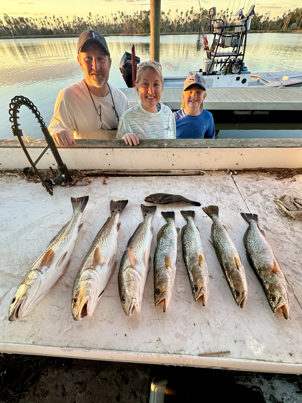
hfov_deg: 85.7
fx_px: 163
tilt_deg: -46.8
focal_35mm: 14
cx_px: 151
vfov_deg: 102.1
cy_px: 202
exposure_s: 1/99
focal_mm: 2.22
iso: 64
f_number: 2.2
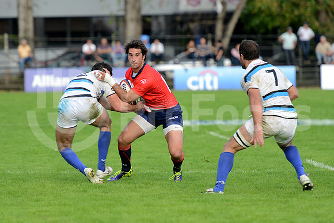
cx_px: 167
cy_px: 112
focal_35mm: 240
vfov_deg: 5.7
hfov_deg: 8.6
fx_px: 2227
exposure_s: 1/500
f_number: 4
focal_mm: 240
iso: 500
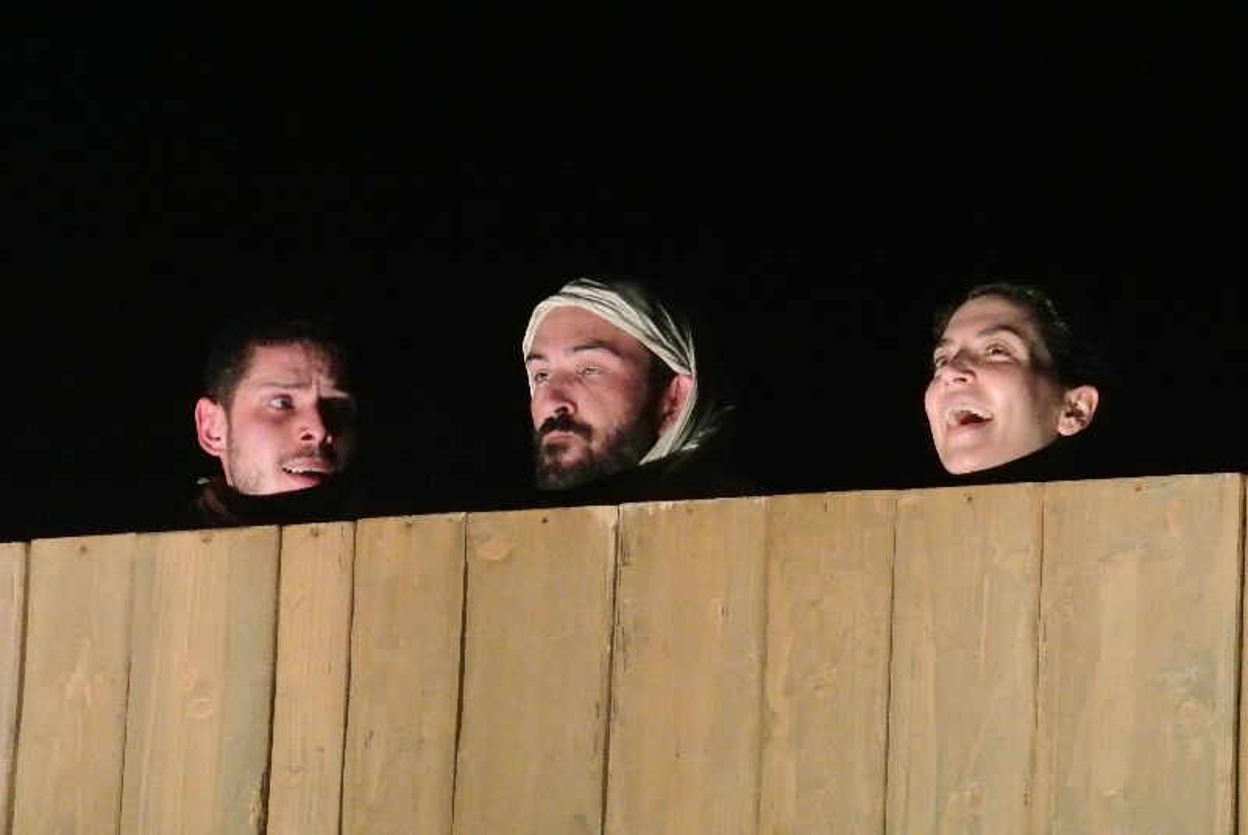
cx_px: 624
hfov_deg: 8.8
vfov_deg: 5.9
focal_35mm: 233
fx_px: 8084
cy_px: 418
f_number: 5
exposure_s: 1/200
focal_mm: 86.5
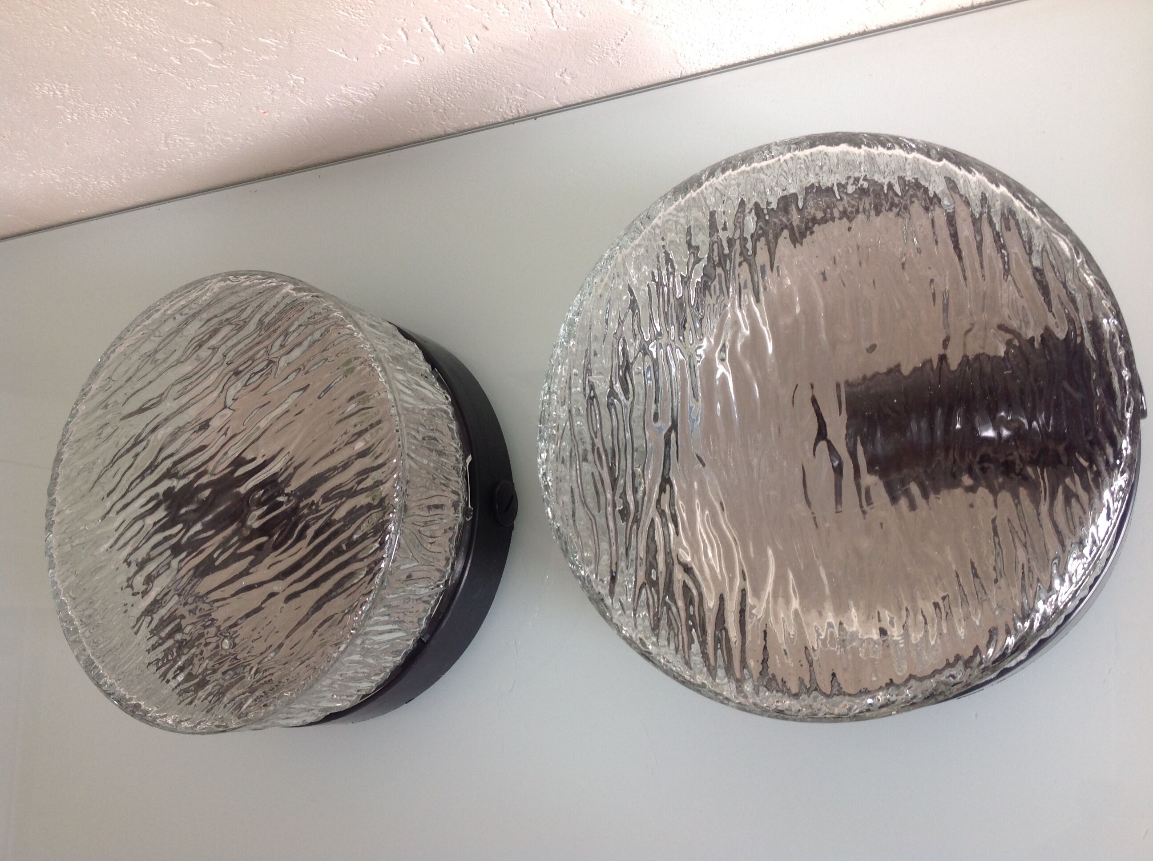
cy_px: 430
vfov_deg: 40.6
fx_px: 1164
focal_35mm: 35
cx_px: 576
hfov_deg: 52.7
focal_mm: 4.28
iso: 50
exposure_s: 1/15
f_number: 2.4
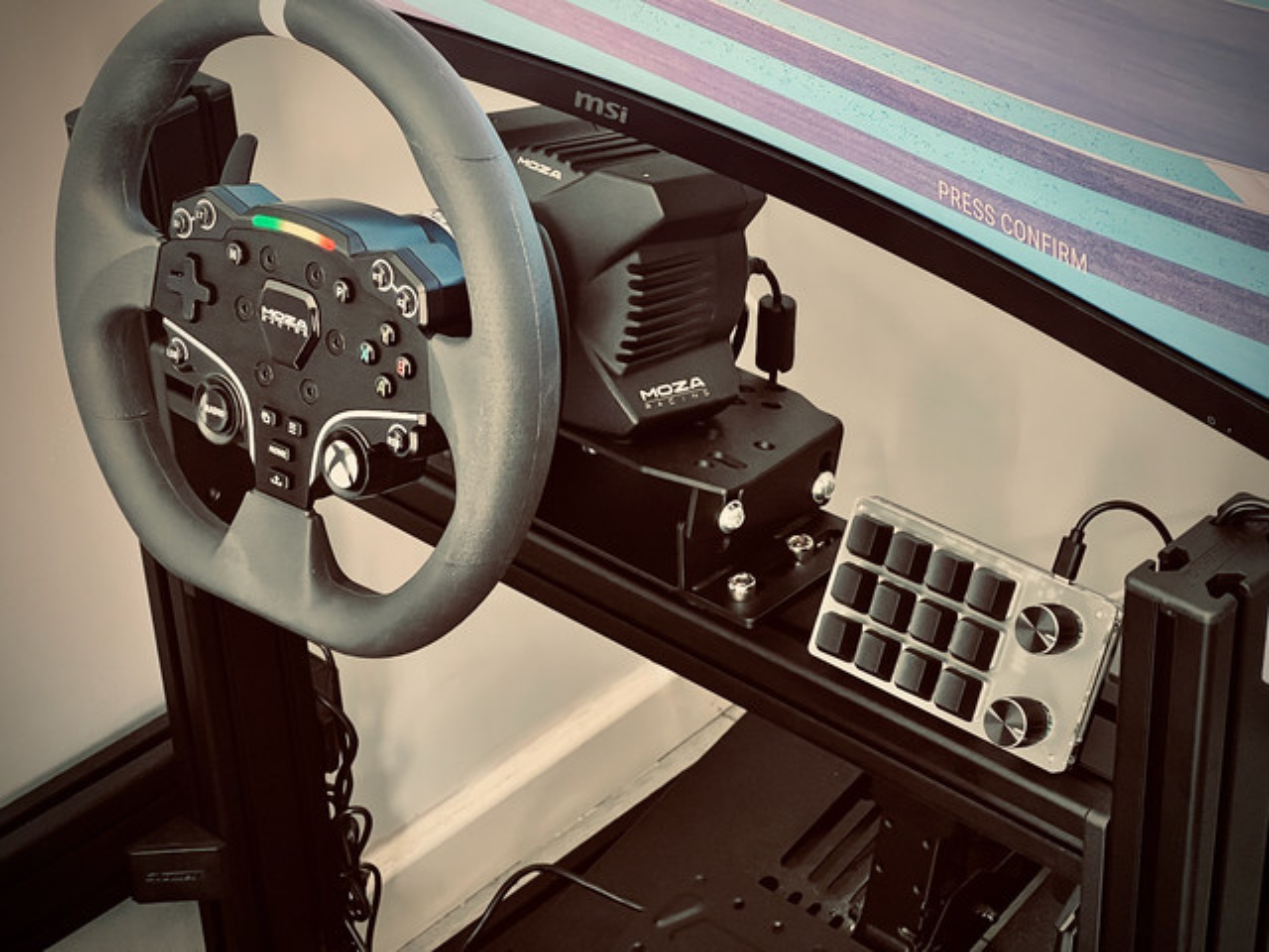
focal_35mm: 77
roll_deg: +3.5
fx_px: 2823
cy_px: 476
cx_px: 634
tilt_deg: -32.8
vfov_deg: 19.1
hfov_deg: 25.3
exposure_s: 1/54
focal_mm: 9
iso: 800
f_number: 2.8
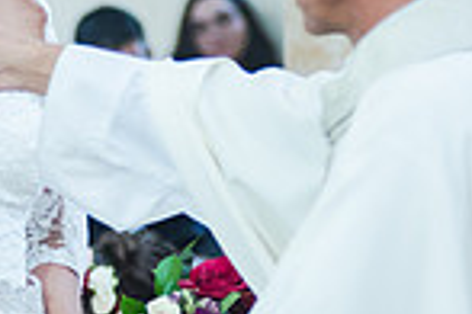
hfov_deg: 6.0
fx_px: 4457
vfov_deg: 4.0
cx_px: -48
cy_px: 69
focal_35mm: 340
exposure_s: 1/160
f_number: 2.8
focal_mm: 86
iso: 1600
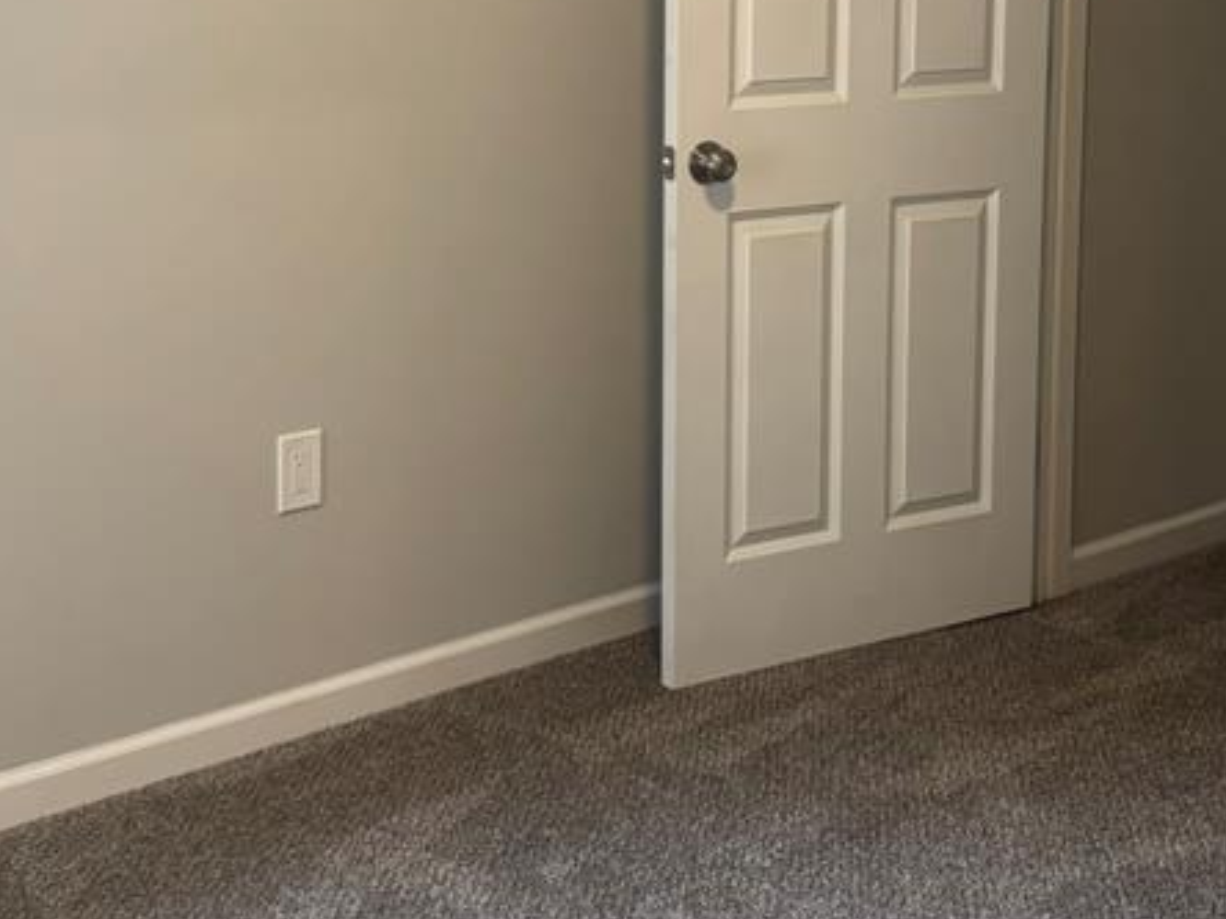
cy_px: 179
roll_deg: -0.4
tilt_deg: -8.1
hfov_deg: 32.2
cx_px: 677
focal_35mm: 60
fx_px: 2125
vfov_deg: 24.0
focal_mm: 5.96
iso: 160
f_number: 1.6
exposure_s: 1/60
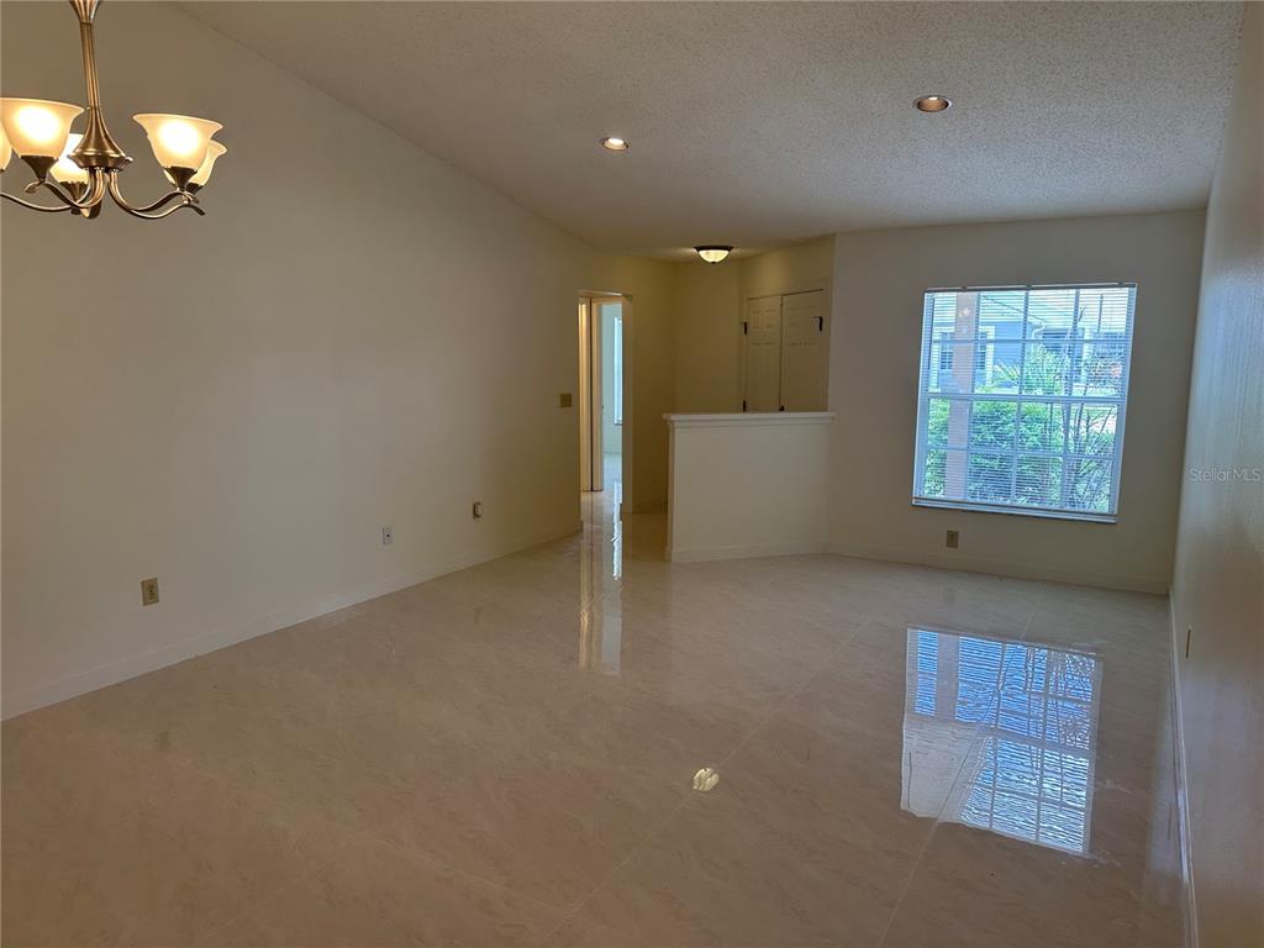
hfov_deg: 71.6
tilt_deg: -7.0
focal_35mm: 24
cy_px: 474
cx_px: 632
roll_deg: -1.0
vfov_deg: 56.8
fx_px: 876
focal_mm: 6.86
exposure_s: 1/161
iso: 80
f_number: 1.78
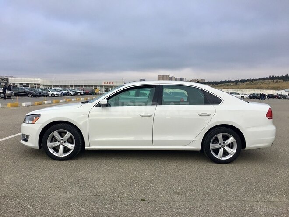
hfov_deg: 61.7
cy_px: 108
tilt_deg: -5.0
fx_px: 242
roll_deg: -1.0
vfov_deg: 48.2
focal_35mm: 29
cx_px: 144
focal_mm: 4.15
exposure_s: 1/974
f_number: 2.2
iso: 25
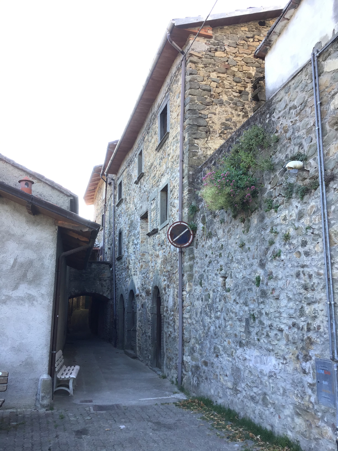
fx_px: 404
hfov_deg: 45.4
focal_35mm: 31
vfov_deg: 58.4
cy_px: 226
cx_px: 169
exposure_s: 1/100
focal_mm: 3.3
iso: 32
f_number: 2.4
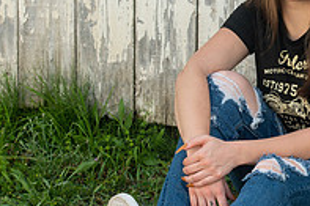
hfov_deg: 9.9
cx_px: 324
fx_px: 1772
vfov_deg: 6.7
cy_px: 75
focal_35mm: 206
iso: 400
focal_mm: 70
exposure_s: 1/250
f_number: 6.3
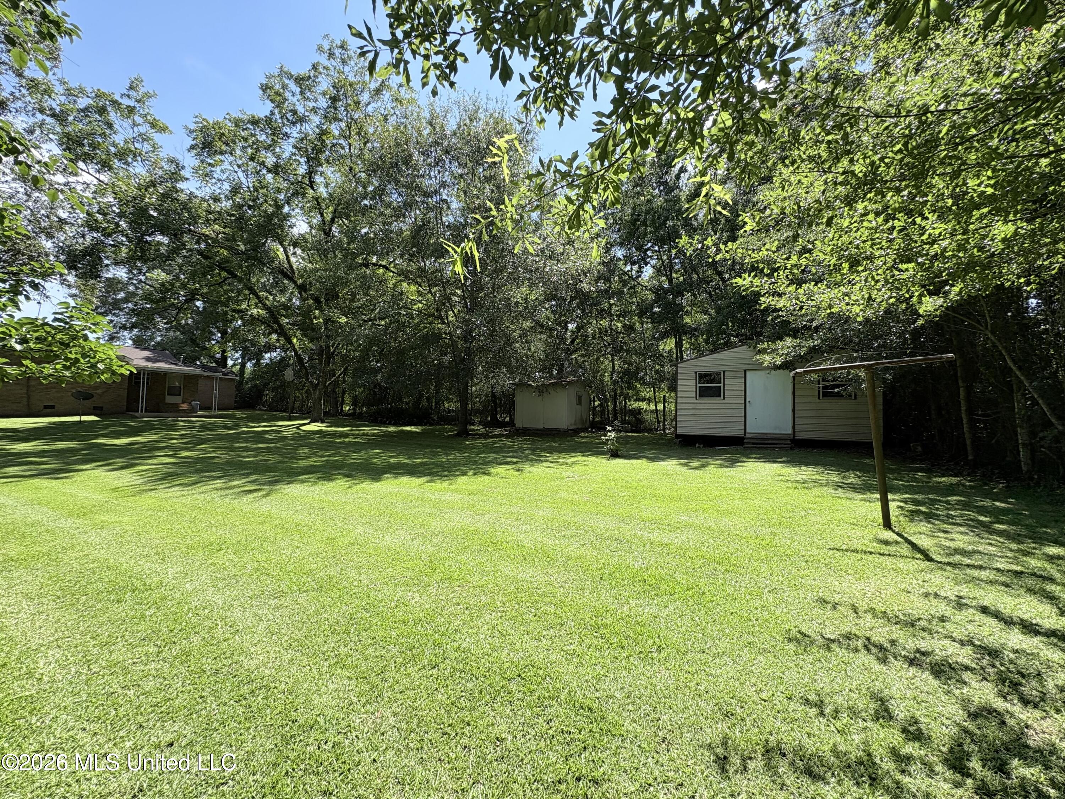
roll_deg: -0.6
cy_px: 400
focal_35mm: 14
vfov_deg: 85.7
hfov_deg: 102.1
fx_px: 431
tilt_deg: +3.4
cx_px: 532
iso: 40
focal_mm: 2.22
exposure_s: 1/479
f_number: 2.2
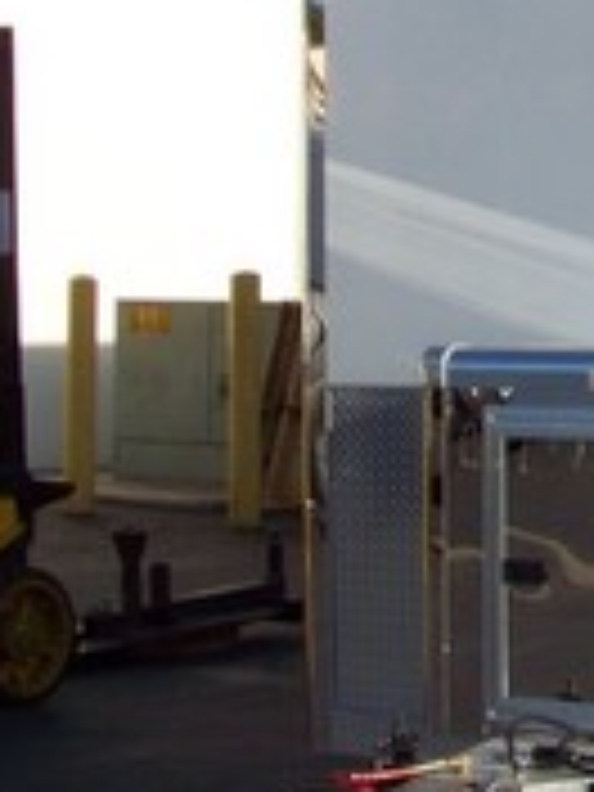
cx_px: 954
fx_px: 3272
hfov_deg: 10.0
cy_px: 259
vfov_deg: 13.8
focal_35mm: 143
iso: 72
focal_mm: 5.85
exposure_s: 1/500
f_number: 4
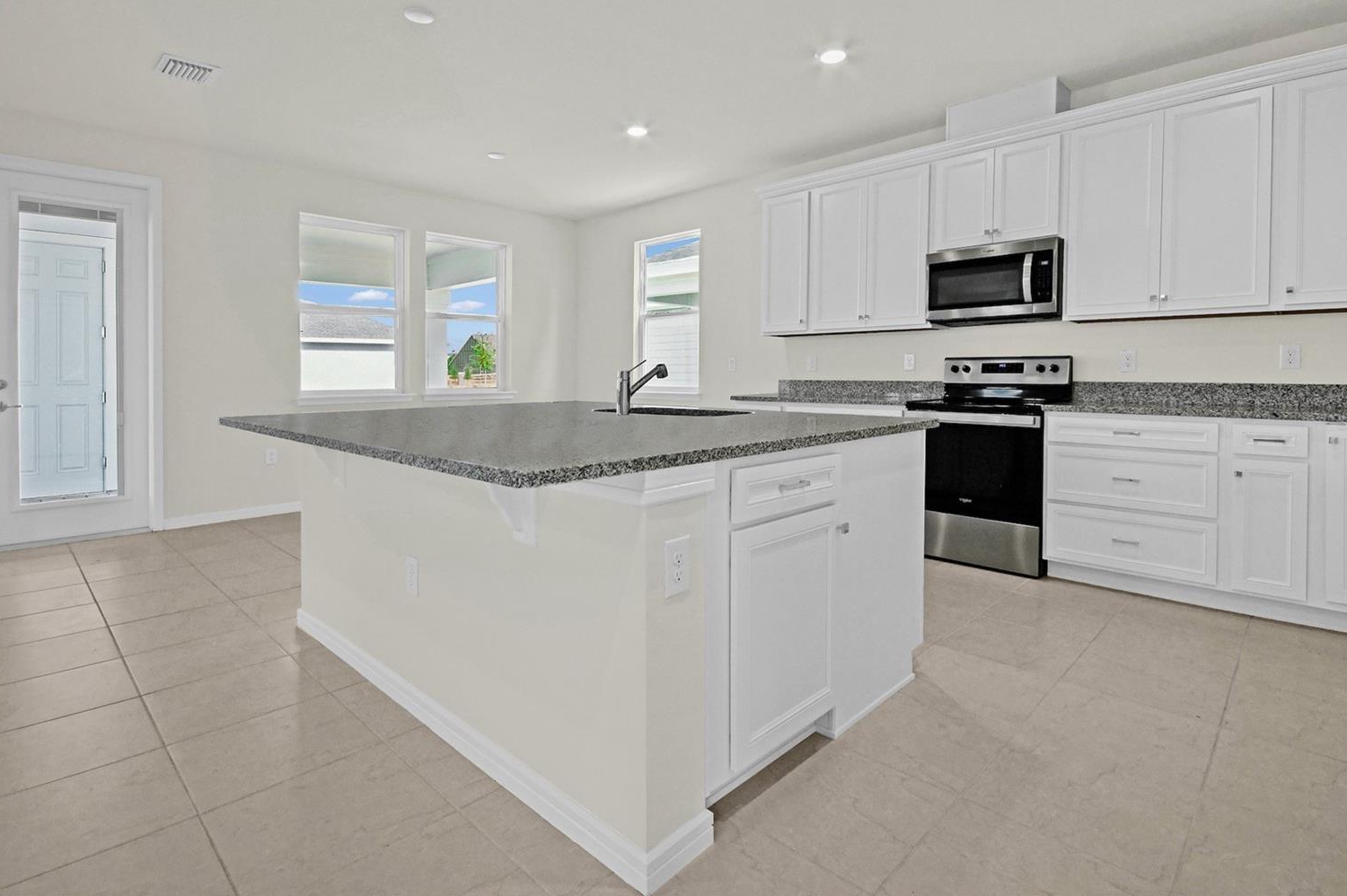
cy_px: 422
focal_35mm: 16
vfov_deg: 73.6
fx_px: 598
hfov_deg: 96.7
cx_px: 700
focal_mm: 10
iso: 500
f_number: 11
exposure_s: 1/20
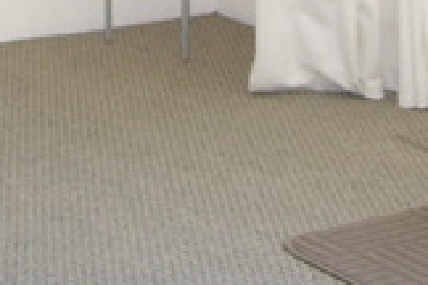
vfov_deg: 8.4
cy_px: -288
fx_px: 1855
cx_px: 151
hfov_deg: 13.1
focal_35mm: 156
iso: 79
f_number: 2.8
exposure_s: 1/32
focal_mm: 7.8
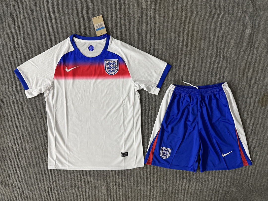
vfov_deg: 56.8
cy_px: 100
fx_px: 186
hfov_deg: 71.6
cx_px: 134
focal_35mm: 24
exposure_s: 1/60
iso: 500
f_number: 1.78
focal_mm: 6.76
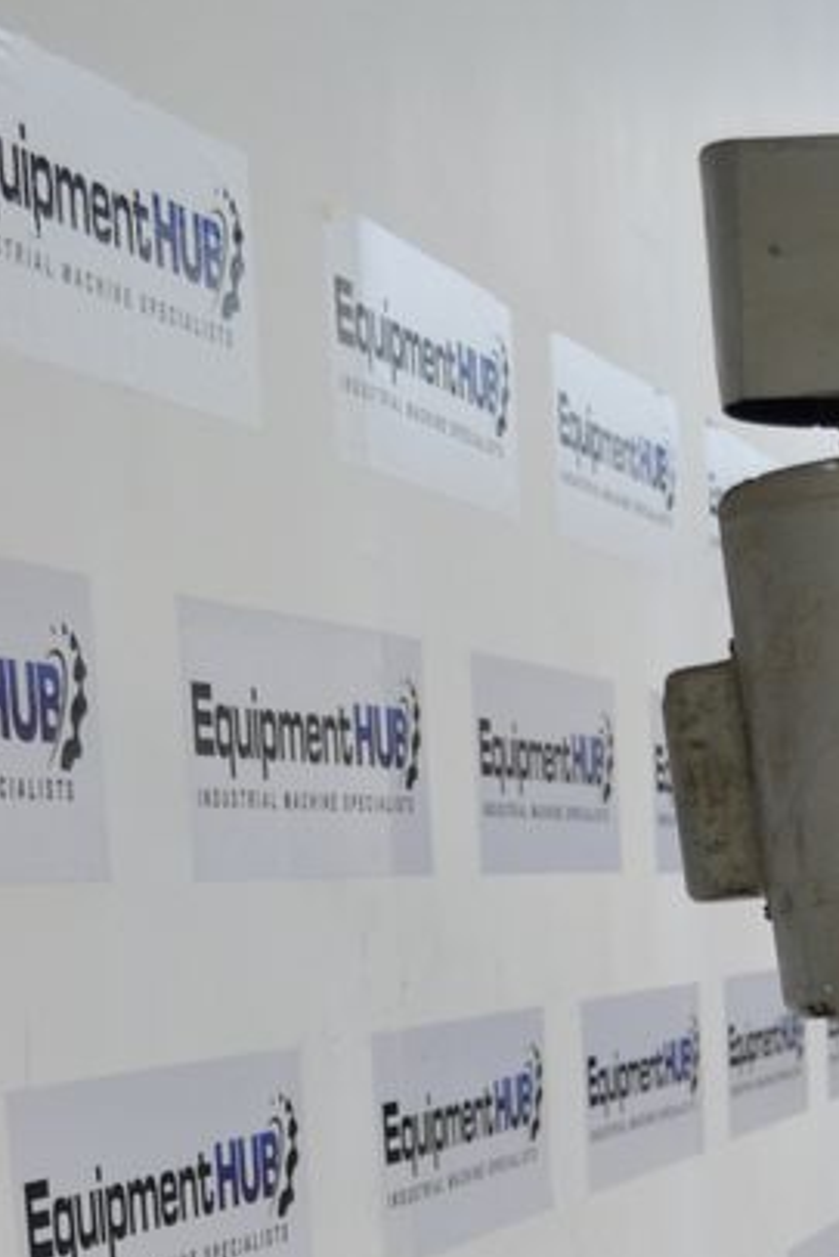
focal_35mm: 102
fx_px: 3562
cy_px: 1932
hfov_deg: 12.5
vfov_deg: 17.7
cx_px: 1401
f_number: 3.8
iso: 400
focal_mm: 20
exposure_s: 1/50
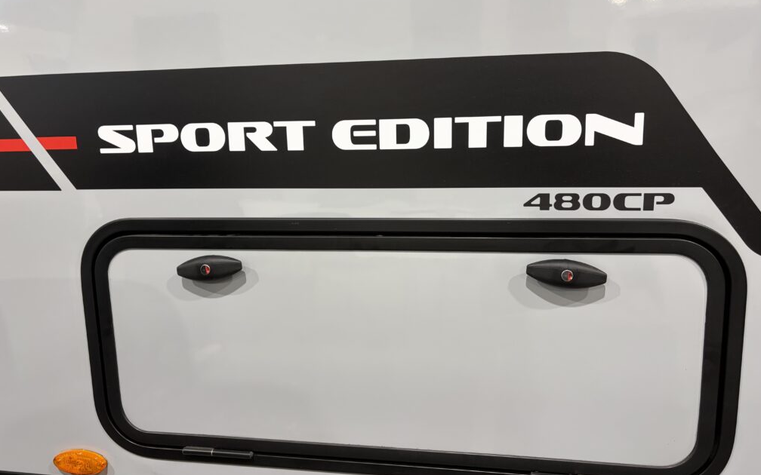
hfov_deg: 66.5
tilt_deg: -8.7
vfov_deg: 44.5
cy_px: 219
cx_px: 385
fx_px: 581
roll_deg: +2.2
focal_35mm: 28
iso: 100
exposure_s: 1/50
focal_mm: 5.96
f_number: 1.6
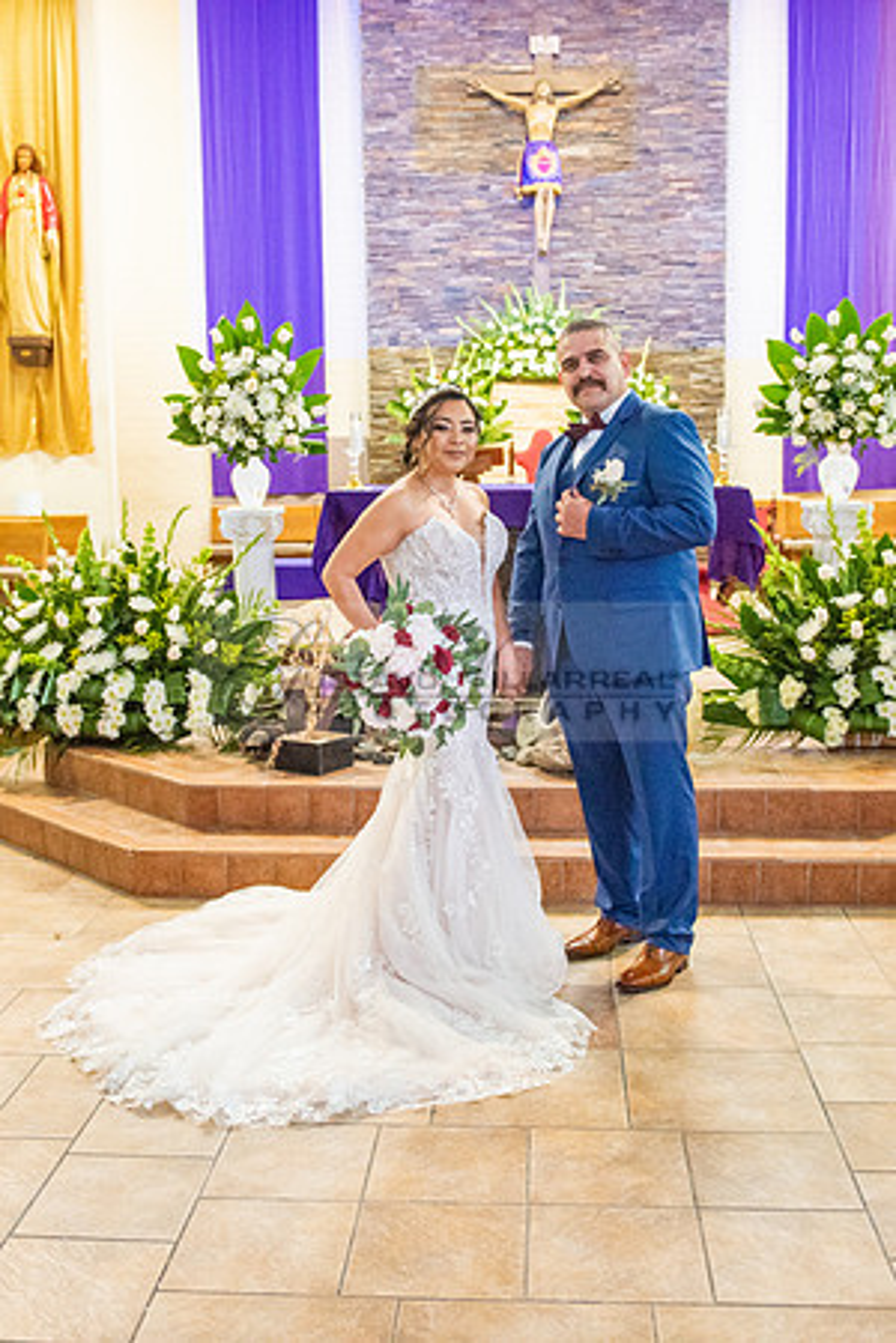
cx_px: 442
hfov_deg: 34.2
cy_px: 672
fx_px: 1455
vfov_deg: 49.6
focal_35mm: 39
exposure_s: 1/160
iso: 2000
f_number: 2.8
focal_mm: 26
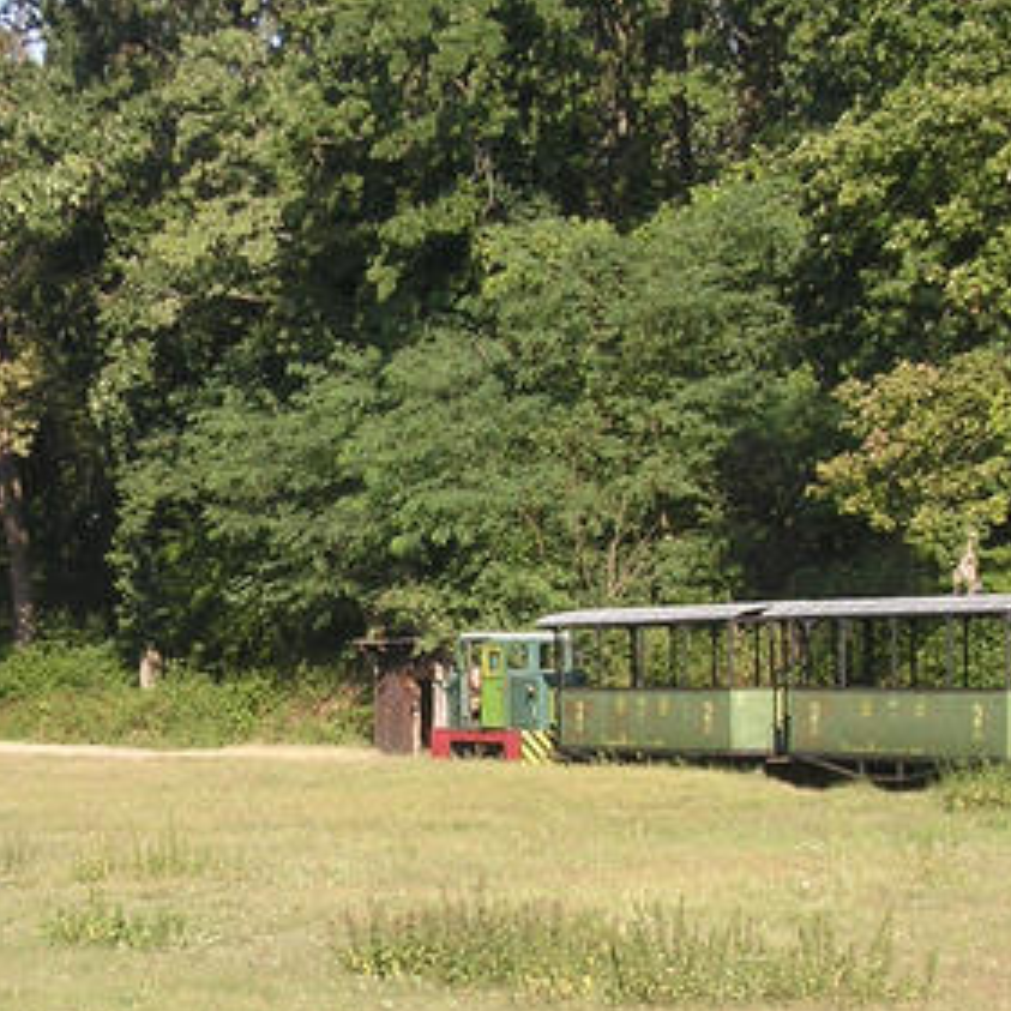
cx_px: 191
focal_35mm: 121
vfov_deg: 14.4
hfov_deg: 14.3
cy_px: 687
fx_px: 3998
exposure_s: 1/289
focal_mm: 9.1
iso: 100
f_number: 3.4
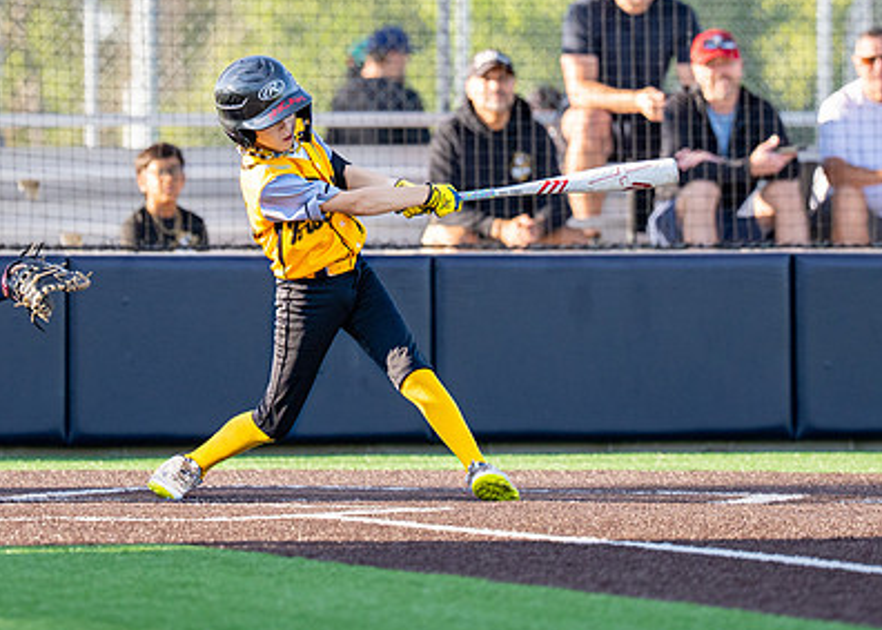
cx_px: 363
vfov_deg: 3.3
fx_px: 10773
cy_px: 100
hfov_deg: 4.7
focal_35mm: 430
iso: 320
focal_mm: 171
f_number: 2.8
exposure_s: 1/1600
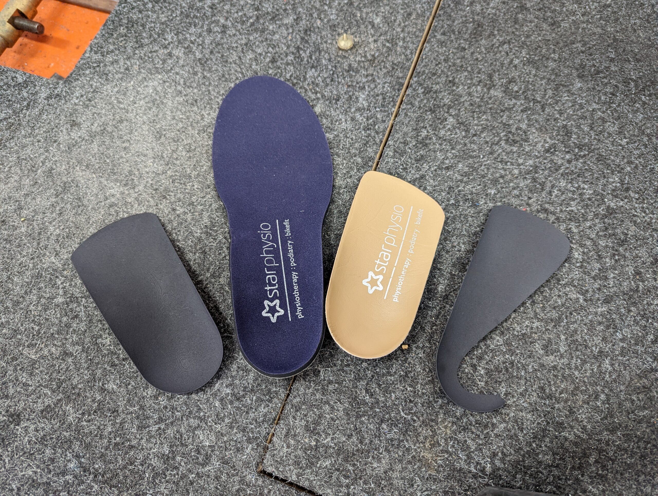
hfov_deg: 71.5
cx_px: 329
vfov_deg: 56.9
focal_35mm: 24
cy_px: 248
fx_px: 457
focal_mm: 6.81
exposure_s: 1/33.3
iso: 304
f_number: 1.85
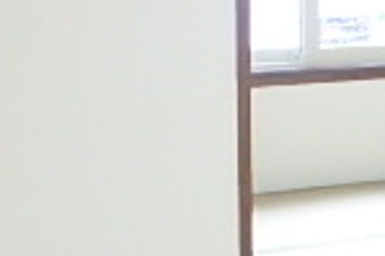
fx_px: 1004
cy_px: -10
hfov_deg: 16.4
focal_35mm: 94
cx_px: 778
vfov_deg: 14.3
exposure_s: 1/25
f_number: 3.5
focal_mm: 3.7
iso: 800
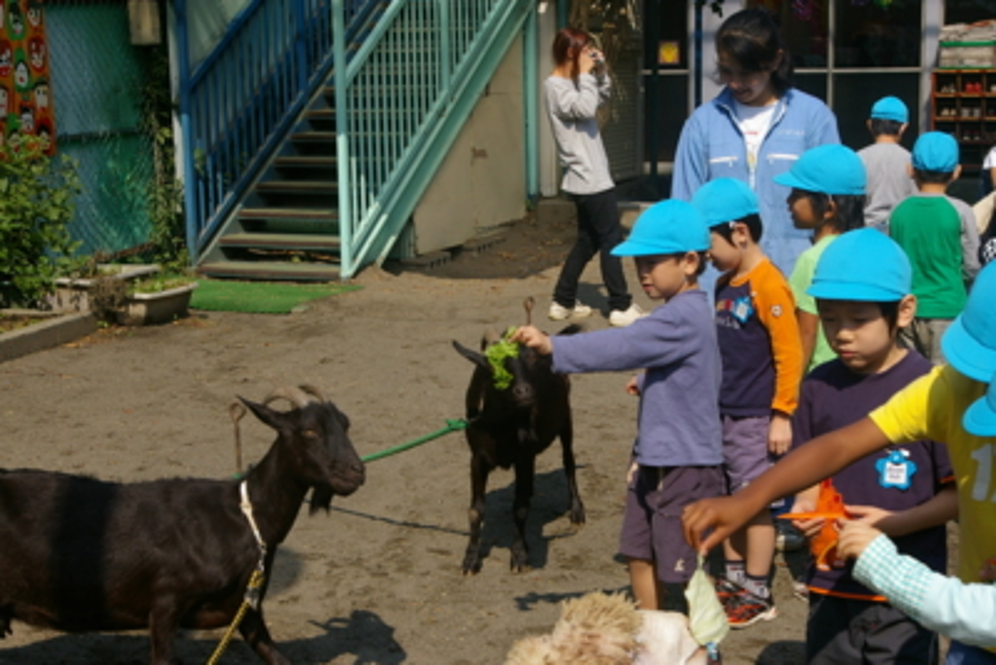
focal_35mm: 60
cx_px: 498
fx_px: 1661
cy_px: 332
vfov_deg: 22.6
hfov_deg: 33.4
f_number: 9.5
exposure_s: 1/350
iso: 200
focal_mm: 40
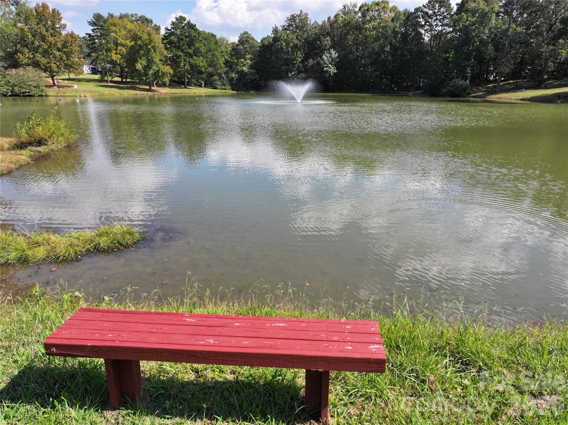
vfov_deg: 56.8
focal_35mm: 24
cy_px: 212
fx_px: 394
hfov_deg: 71.6
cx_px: 284
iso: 120
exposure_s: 1/1250
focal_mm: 12.29
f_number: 2.8
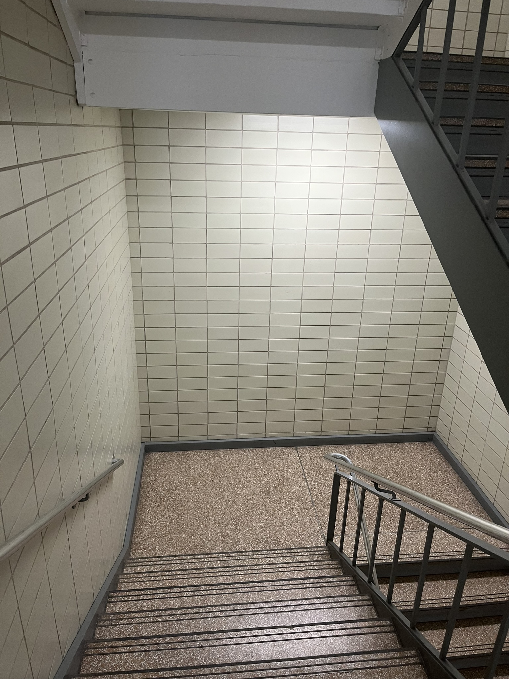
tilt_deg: -23.1
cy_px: 340
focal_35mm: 26
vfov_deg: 67.3
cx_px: 254
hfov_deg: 53.1
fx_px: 510
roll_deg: -1.1
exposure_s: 1/60
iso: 125
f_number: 1.6
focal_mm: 5.1
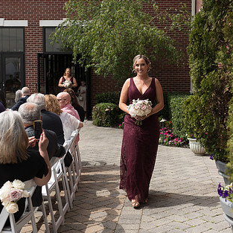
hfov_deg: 27.2
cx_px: 139
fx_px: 480
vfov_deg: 27.3
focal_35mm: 63
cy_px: 122
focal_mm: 40
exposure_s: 1/1000
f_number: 2.8
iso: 64
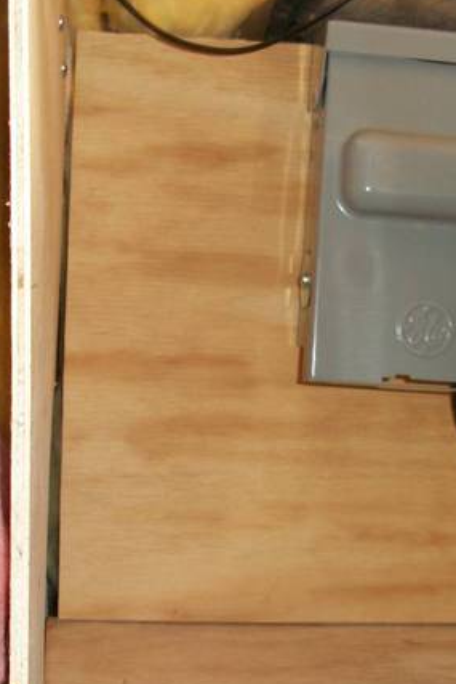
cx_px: 272
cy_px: 450
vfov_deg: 29.1
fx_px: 1310
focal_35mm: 69
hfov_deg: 19.7
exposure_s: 1/30
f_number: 3.1
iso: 80
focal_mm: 6.3
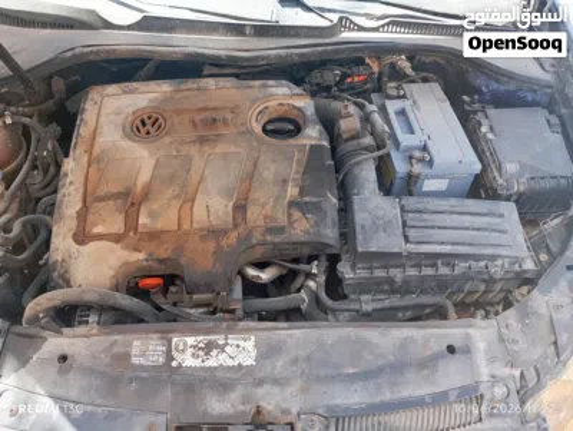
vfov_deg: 49.8
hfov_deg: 63.4
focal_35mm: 28
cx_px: 286
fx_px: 464
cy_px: 216
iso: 106
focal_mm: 4.27
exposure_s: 1/50
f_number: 1.8
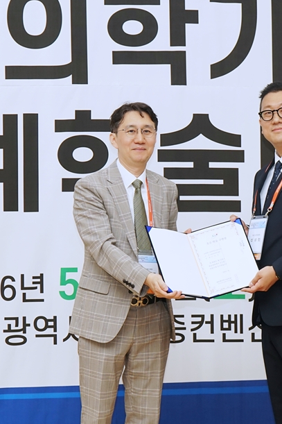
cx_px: 180
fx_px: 1317
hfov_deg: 12.2
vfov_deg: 18.3
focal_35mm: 112
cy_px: 246
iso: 400
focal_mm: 57
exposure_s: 1/125
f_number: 6.3
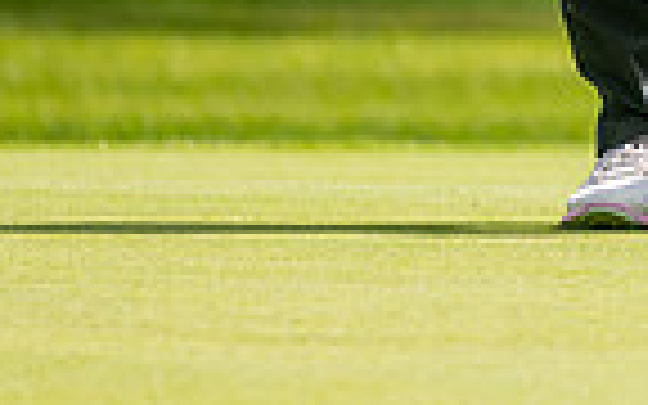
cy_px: -421
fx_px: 21793
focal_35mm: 1234
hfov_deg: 1.7
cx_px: 1174
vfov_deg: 1.1
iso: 200
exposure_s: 1/1250
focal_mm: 300
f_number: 5
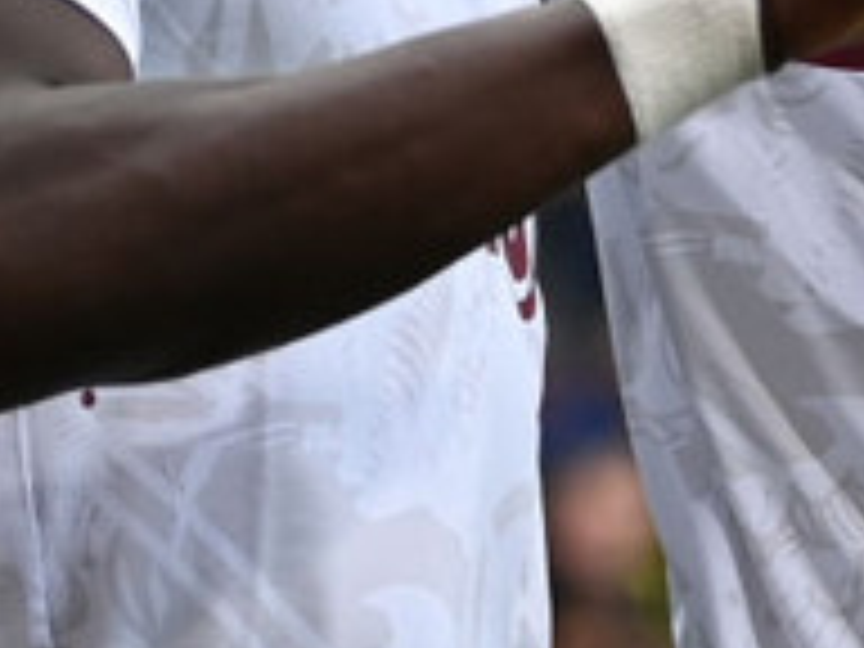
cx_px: 1170
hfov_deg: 4.9
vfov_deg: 3.7
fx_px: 10009
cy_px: -324
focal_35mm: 401
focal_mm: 100
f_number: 2.8
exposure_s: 1/1000
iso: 400
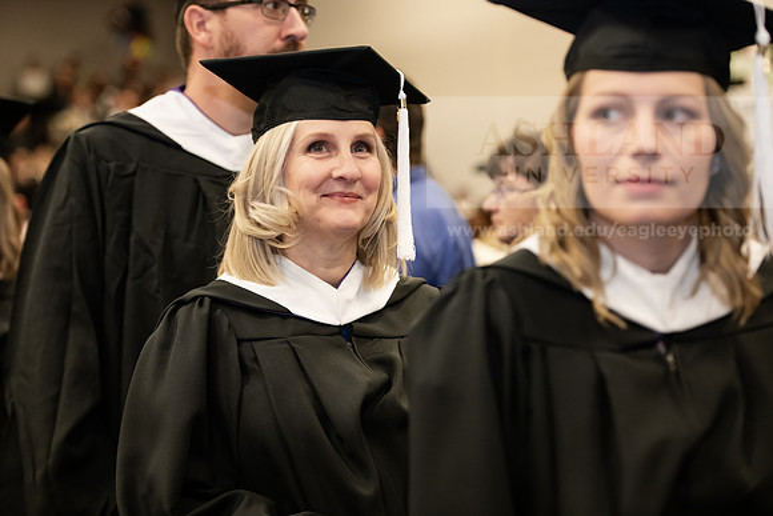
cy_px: 258
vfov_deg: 15.2
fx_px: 1933
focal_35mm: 90
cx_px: 386
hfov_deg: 22.6
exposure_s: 1/200
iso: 2000
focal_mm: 90
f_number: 3.2
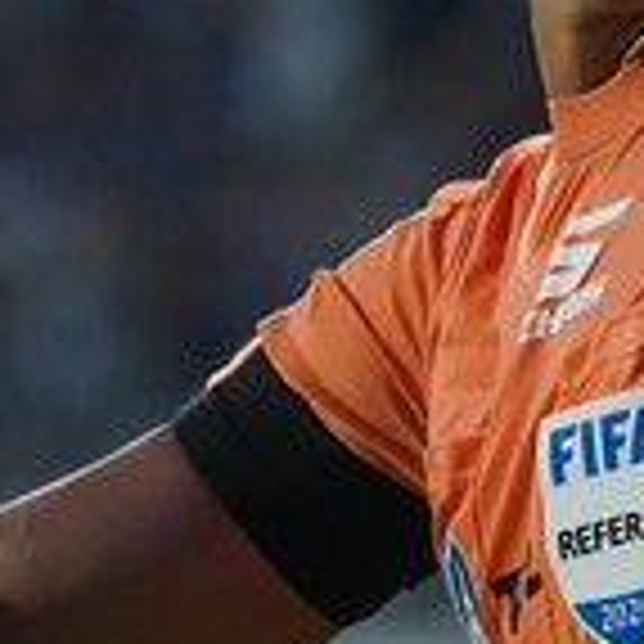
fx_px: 27026
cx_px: 649
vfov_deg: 1.4
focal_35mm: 1284
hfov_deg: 1.4
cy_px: 90
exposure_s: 1/800
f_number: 5.6
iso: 5000
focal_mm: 300
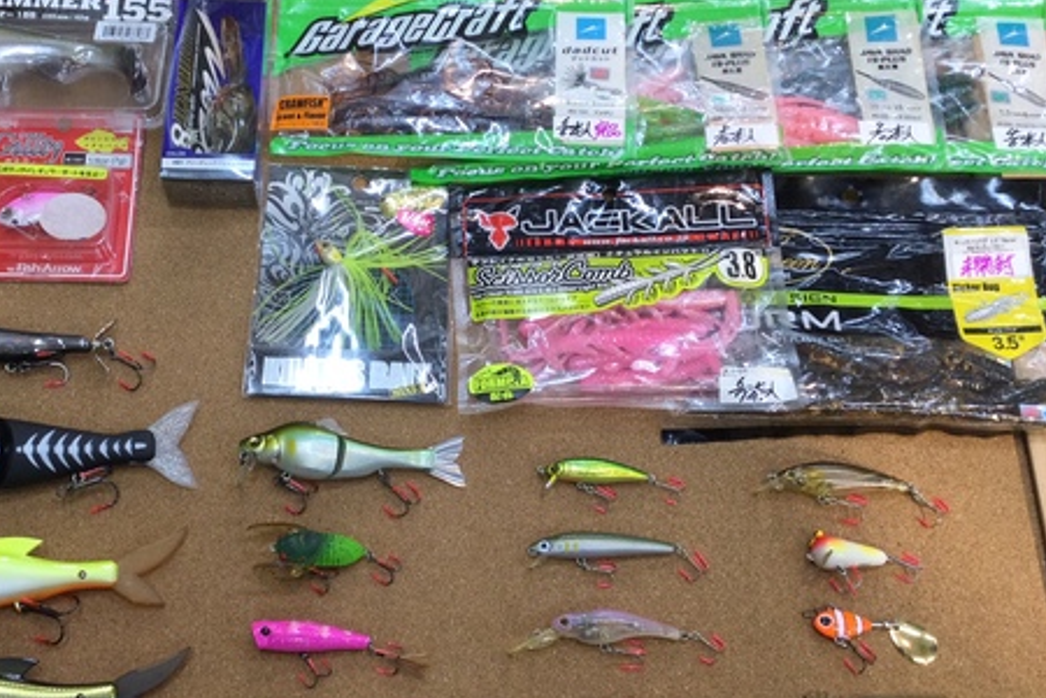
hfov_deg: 45.1
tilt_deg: -69.2
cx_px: 407
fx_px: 1249
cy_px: 368
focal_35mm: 43
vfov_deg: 31.2
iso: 25
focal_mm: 3.3
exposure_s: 1/40
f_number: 2.4
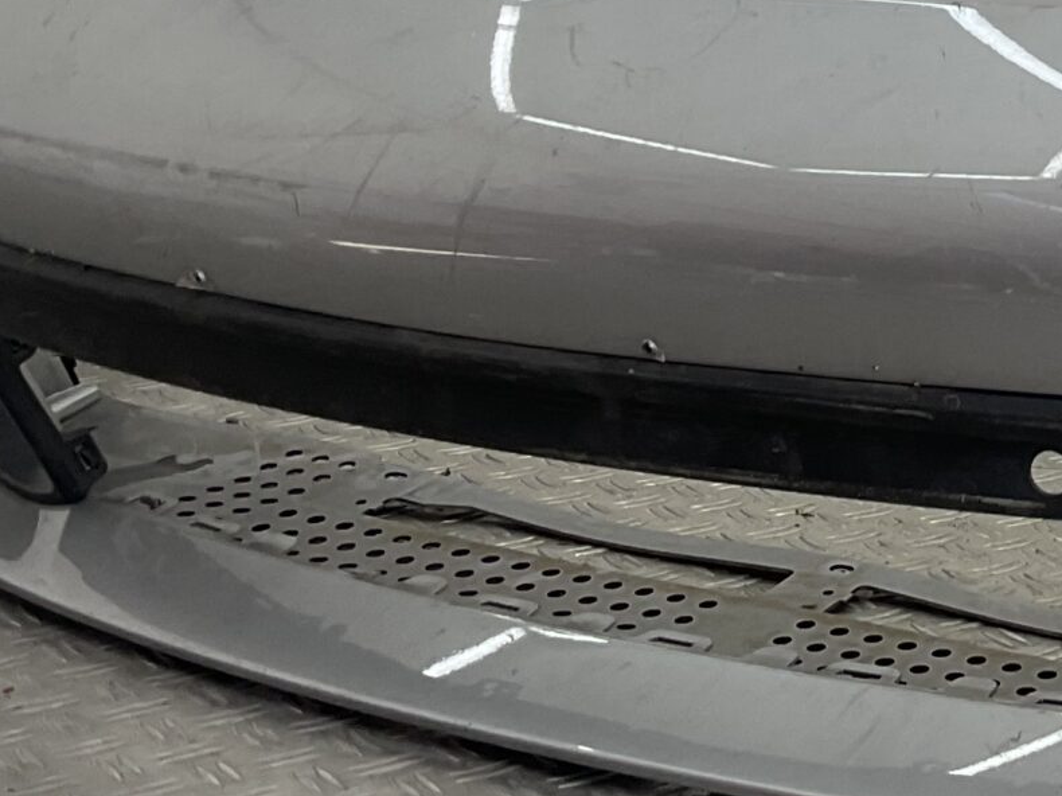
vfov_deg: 15.4
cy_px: -9
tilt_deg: -7.2
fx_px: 2883
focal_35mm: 94
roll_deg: -3.9
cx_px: 1323
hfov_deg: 19.5
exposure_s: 1/206
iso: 16
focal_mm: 3
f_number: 1.8
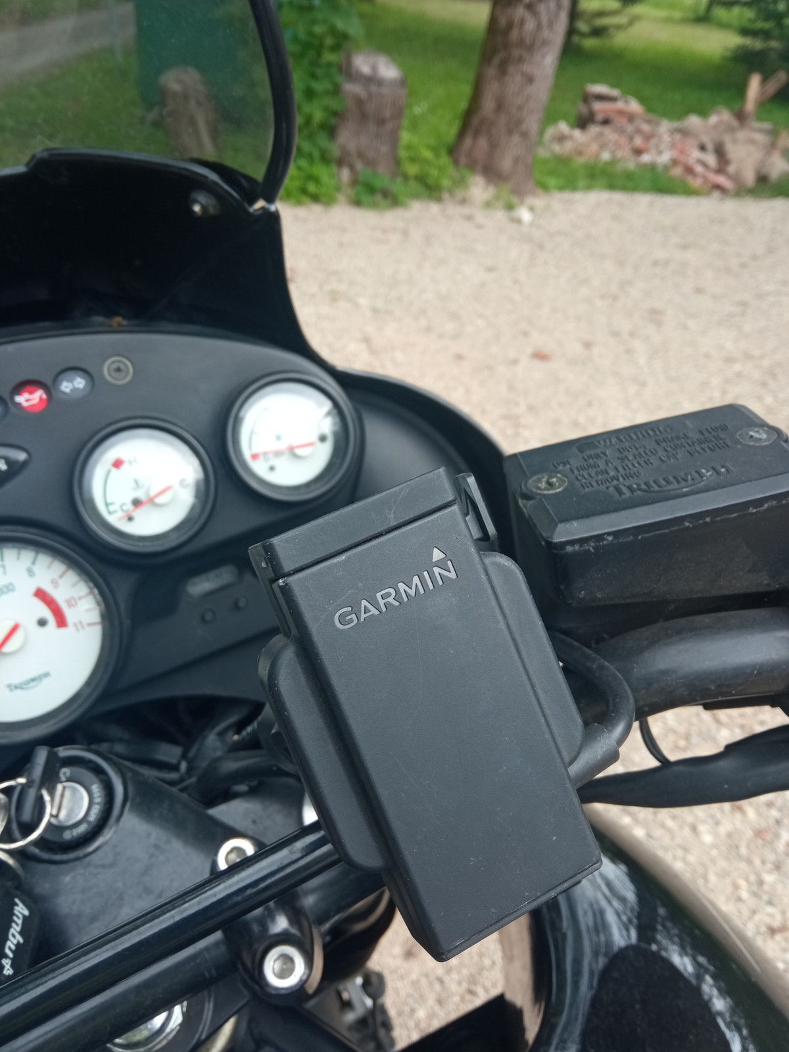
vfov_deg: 65.3
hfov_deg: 51.4
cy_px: 526
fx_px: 821
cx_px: 394
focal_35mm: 27
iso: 112
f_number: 2.2
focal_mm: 3.79
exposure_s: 1/121
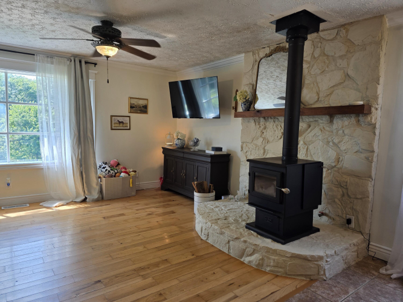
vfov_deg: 58.9
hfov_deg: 73.9
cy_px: 151
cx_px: 202
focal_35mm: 23
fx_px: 268
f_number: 1.7
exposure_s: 1/120
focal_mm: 6.3
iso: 50
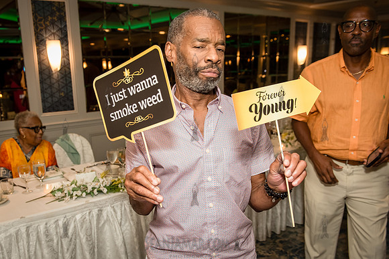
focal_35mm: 33
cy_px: 153
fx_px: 358
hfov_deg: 56.9
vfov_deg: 39.7
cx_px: 176
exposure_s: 1/200
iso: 1600
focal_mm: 28
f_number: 3.5
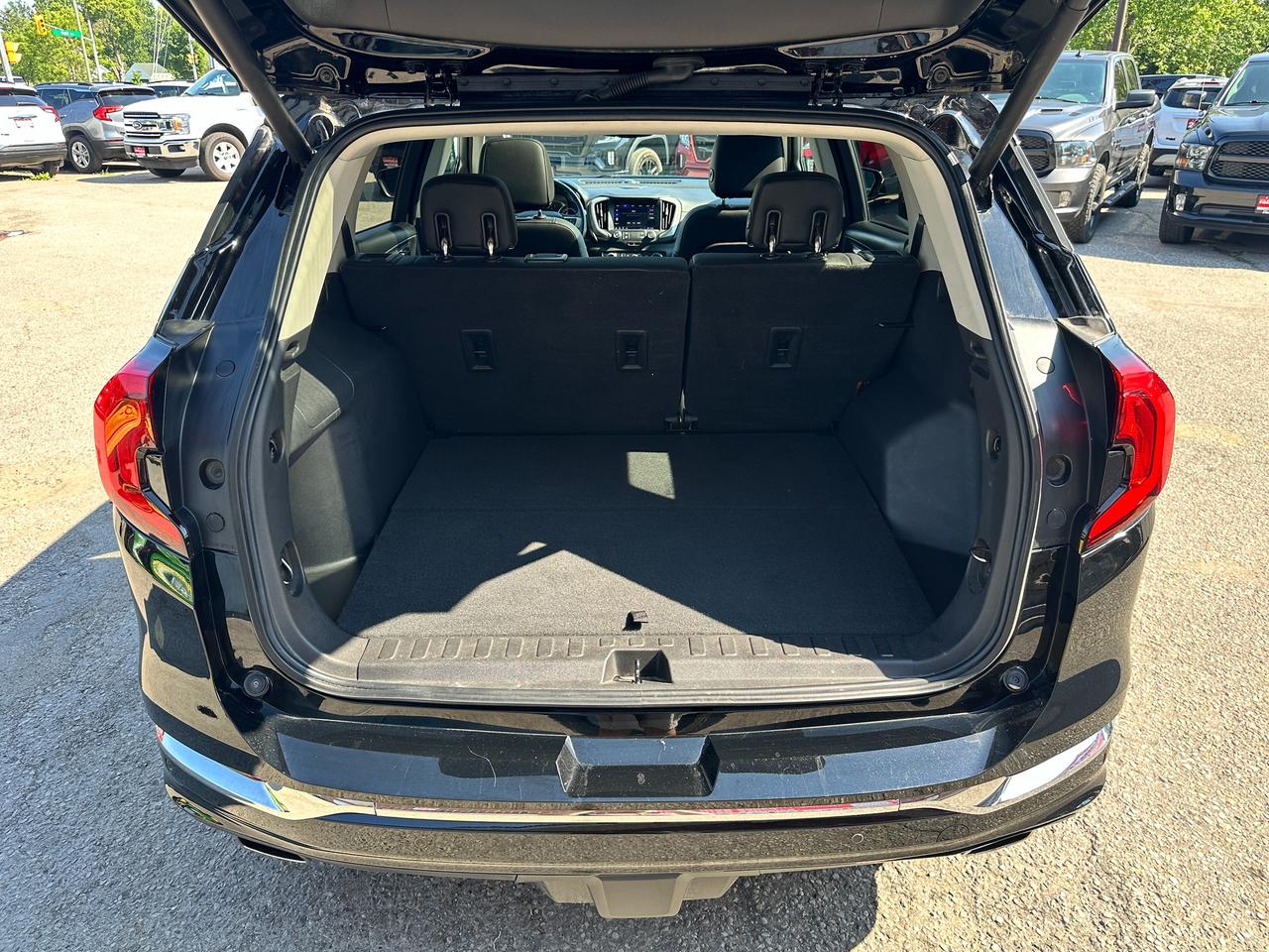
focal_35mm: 24
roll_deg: -0.6
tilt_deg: -23.6
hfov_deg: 71.6
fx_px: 880
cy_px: 476
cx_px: 634
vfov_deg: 56.8
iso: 80
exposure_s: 1/345
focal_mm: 6.86
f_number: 1.78
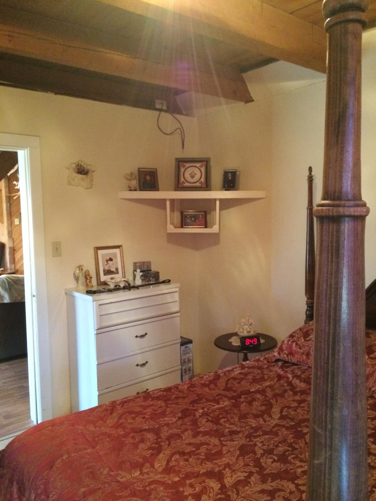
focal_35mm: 29
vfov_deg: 61.7
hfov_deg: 48.2
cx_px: 188
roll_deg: +2.1
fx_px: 420
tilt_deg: -5.9
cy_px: 250
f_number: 2.2
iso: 640
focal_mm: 4.15
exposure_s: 1/15
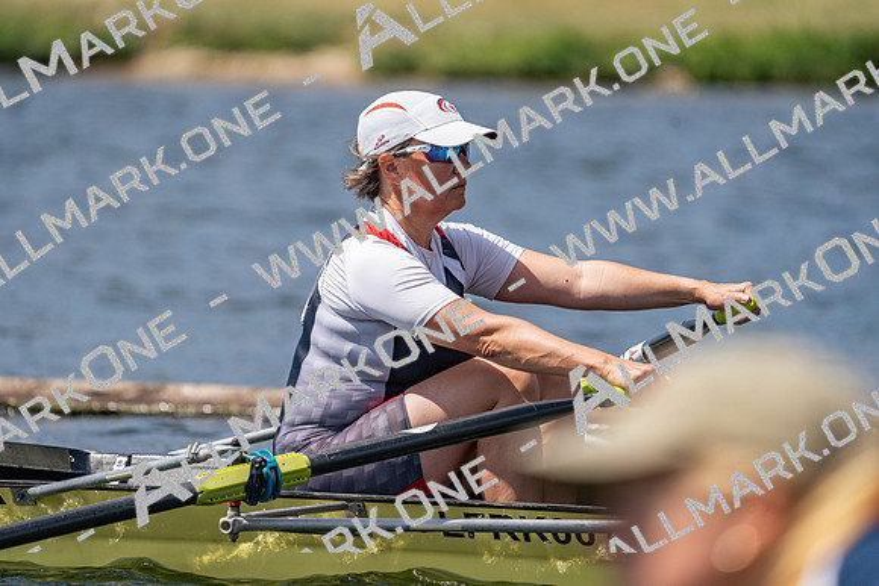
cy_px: 293
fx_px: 11038
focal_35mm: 452
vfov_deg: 3.0
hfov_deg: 4.6
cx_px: 440
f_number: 6.3
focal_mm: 452
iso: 250
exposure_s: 1/2000
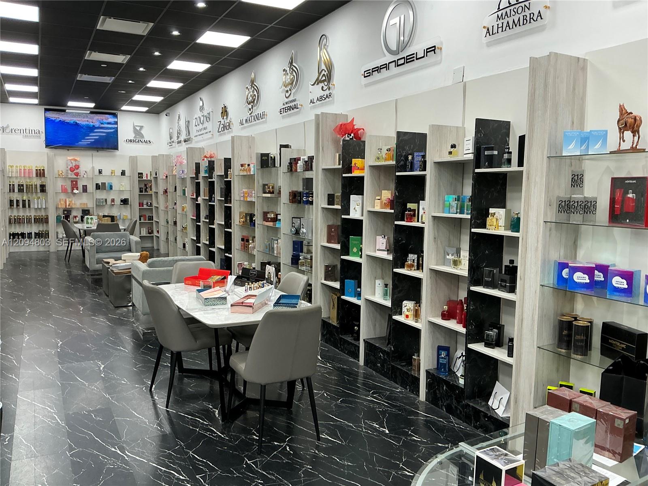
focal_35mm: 28
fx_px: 524
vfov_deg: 49.7
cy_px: 243
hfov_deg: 63.4
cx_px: 324
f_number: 1.8
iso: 40
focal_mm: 3
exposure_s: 1/60
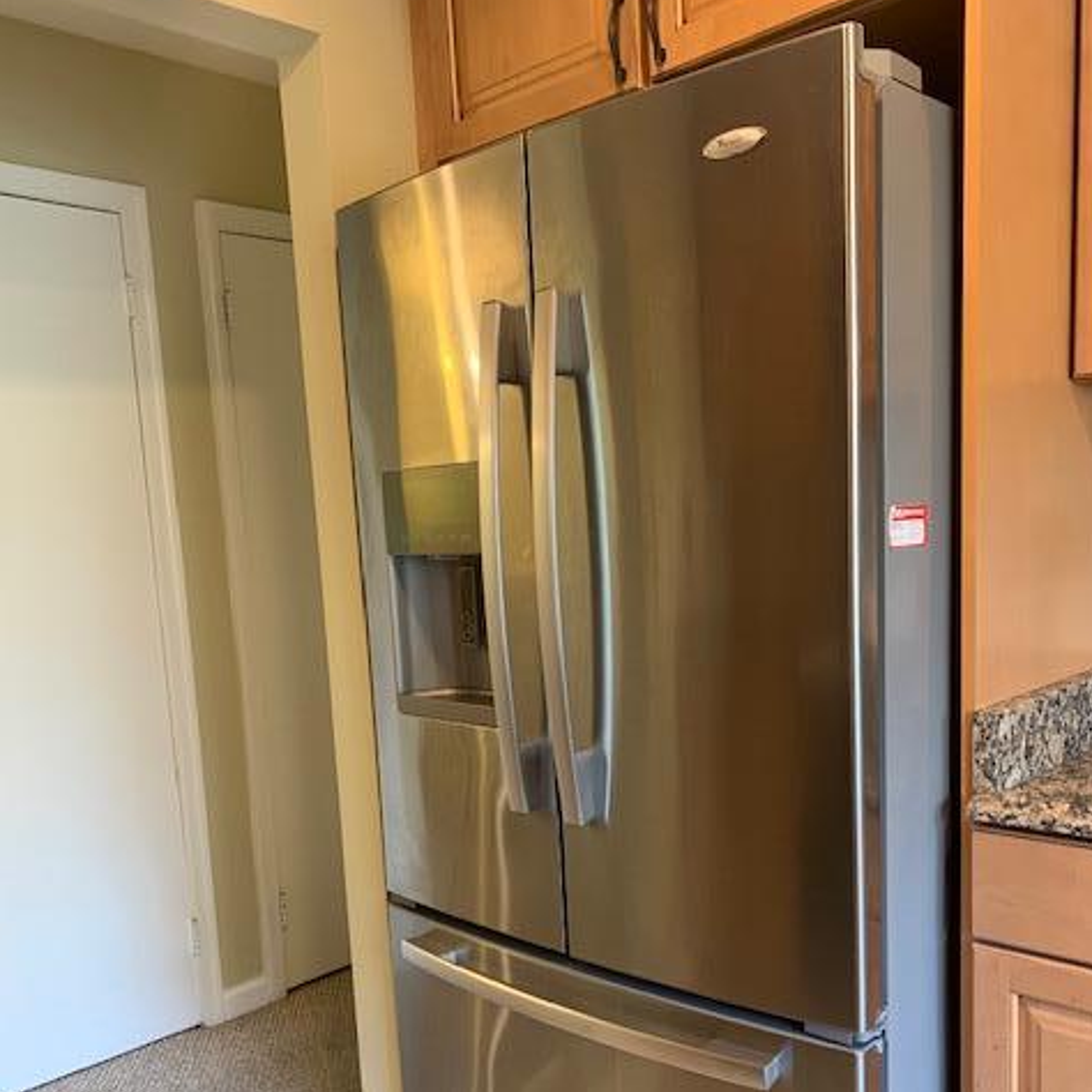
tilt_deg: -8.5
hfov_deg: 52.5
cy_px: 700
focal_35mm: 31
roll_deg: +2.6
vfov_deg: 51.8
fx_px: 1106
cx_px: 551
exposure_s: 1/60
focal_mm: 4.25
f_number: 1.8
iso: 250
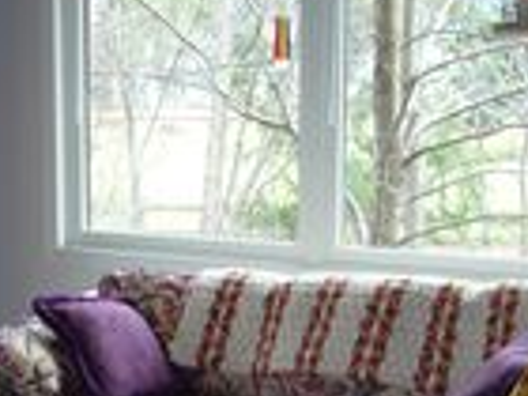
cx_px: 173
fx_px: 1403
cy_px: 343
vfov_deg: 15.9
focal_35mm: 92
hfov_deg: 21.2
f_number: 2.8
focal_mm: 5.8
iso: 160
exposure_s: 1/30
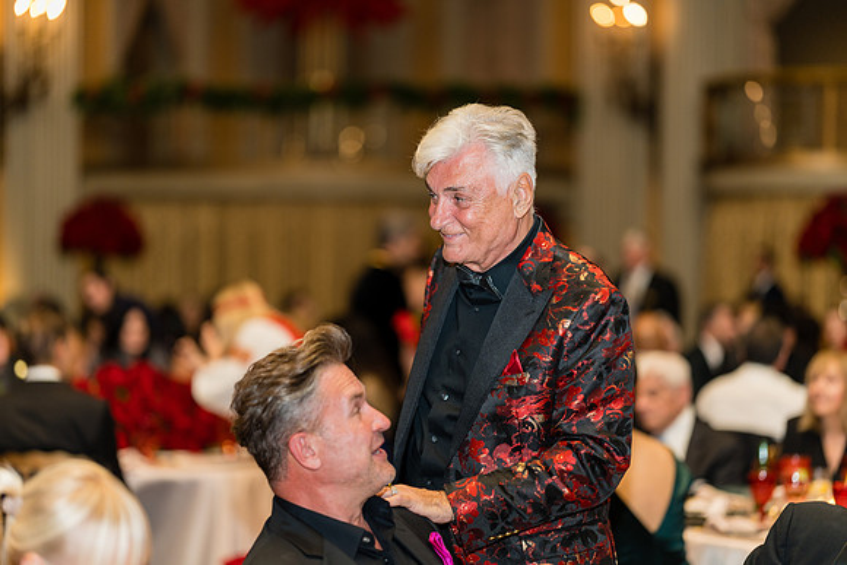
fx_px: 2000
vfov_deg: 16.1
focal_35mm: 85
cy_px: 282
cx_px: 424
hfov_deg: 23.9
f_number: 1.4
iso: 400
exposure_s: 1/250
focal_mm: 85
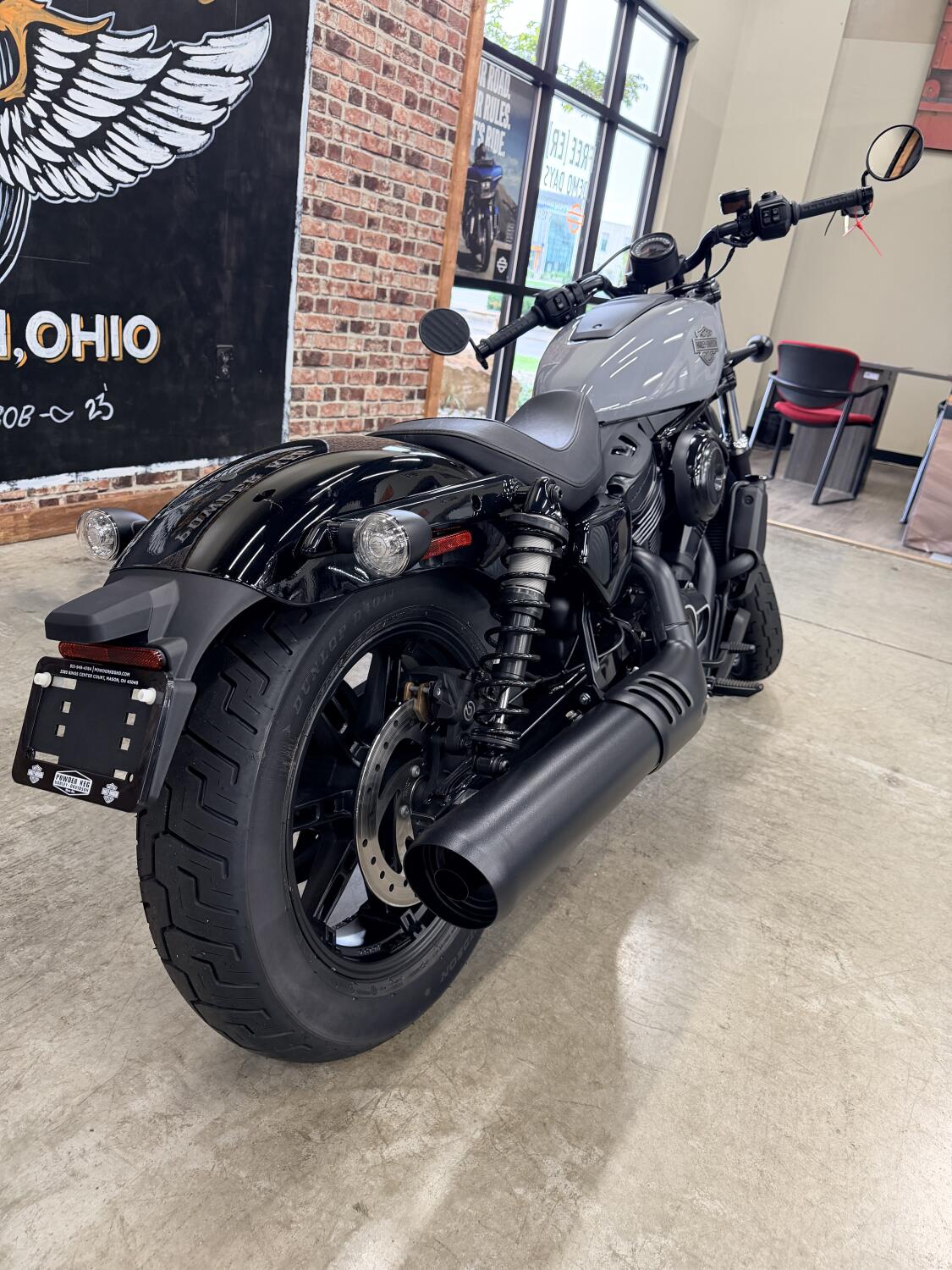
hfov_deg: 56.8
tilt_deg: -21.7
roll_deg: -9.1
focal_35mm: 24
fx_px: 880
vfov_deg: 71.6
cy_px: 635
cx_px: 476
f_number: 1.78
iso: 250
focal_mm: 6.76
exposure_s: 1/60
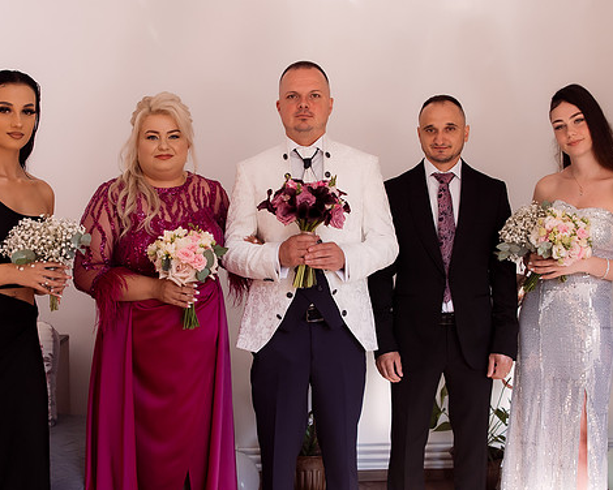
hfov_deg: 42.9
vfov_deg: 34.9
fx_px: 780
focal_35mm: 43
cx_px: 290
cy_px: 250
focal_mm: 23
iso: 800
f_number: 3.2
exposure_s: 1/320
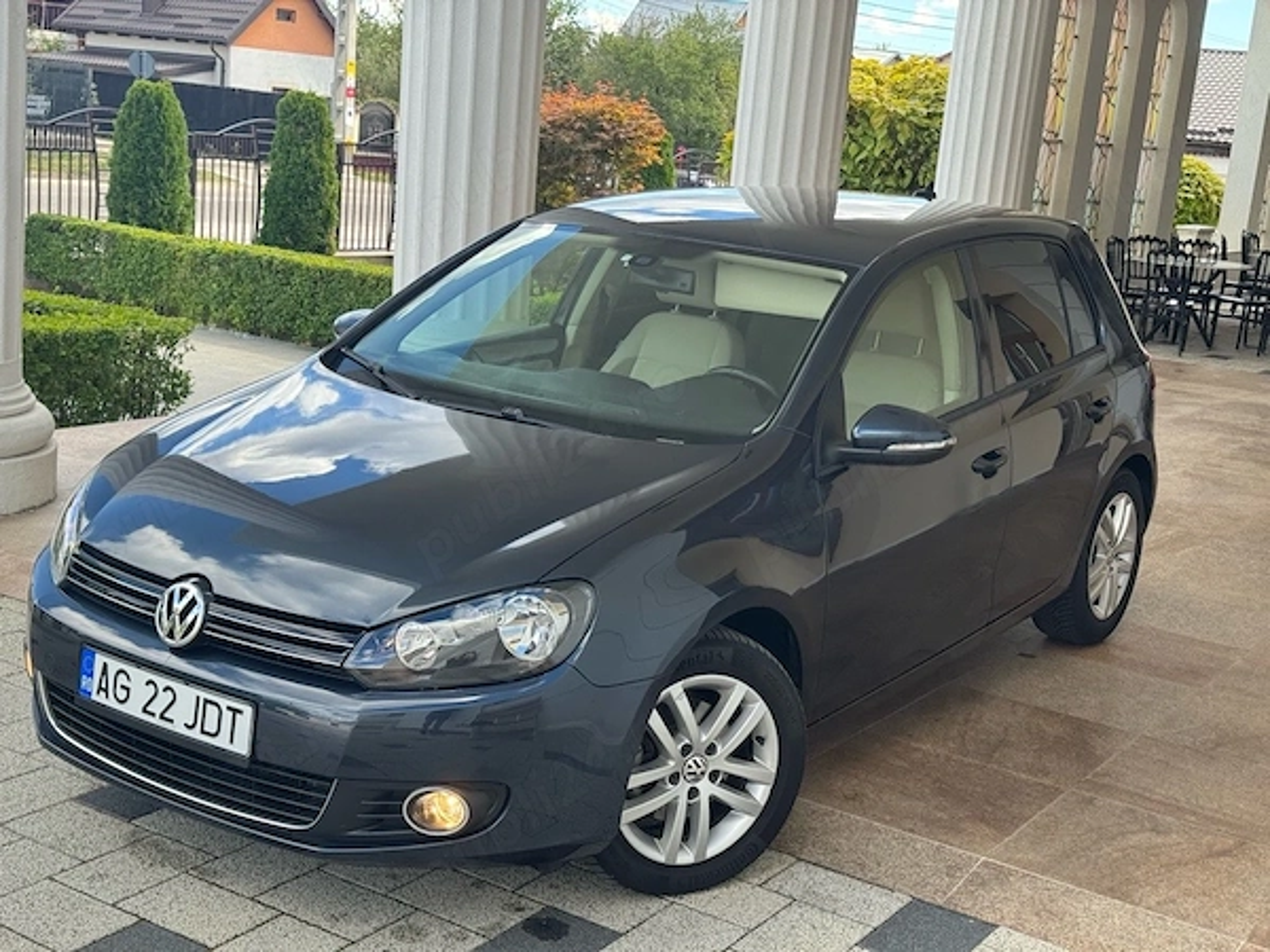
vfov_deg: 30.3
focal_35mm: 48
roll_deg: -5.1
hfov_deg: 39.7
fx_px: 1761
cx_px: 635
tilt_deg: -10.9
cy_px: 476
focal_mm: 6.76
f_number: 1.78
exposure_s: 1/678
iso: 64
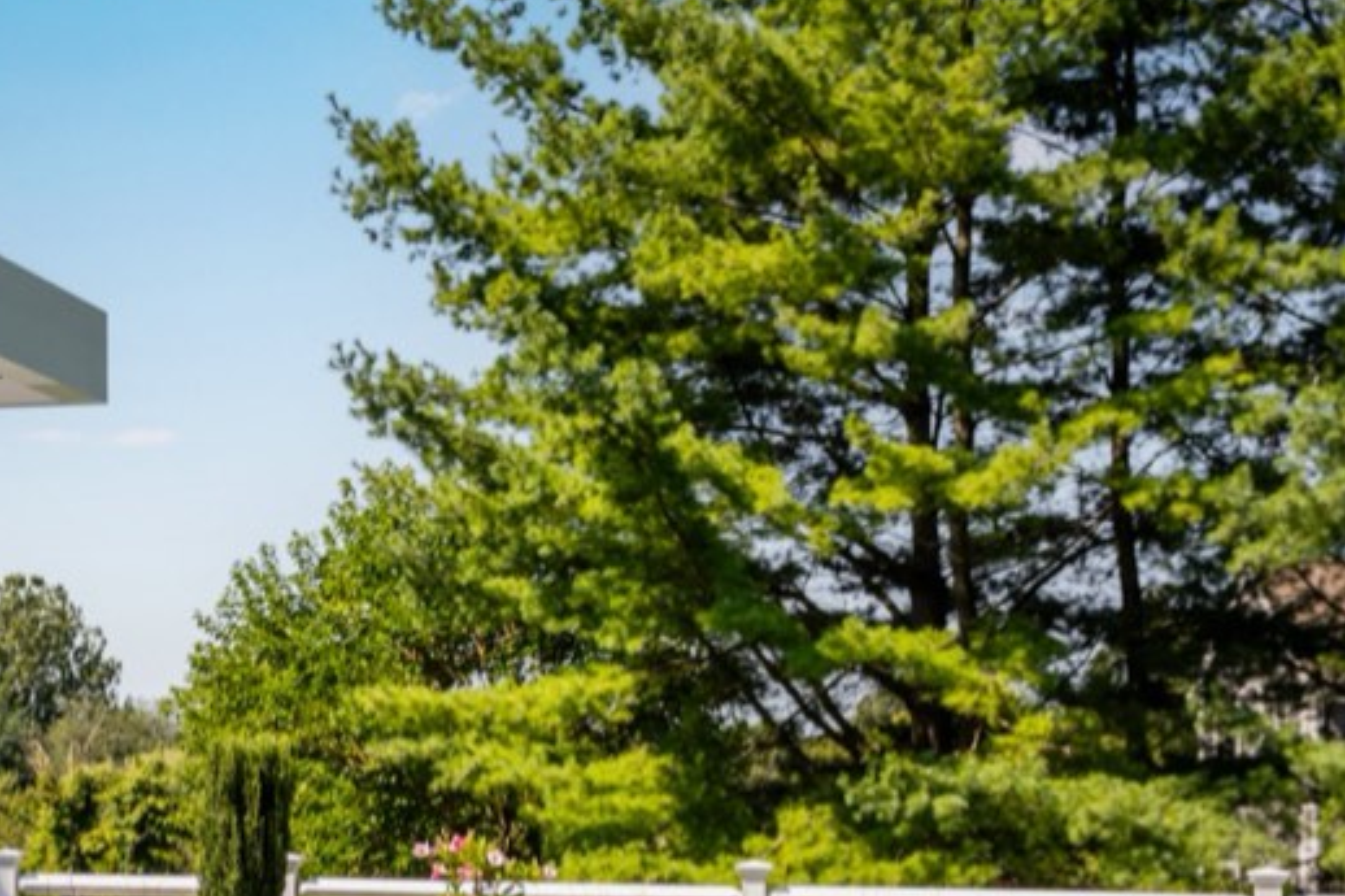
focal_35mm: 95
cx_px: -210
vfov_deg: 14.1
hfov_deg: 20.3
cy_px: 918
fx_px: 3548
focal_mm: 41
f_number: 3.2
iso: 64
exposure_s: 1/1000
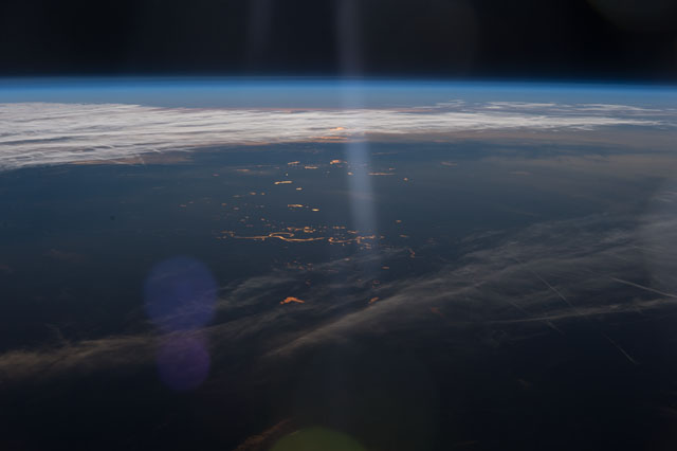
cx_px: 338
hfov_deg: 13.7
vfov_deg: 9.1
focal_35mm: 150
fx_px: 2819
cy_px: 226
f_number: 9
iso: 320
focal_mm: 150
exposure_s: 1/3200
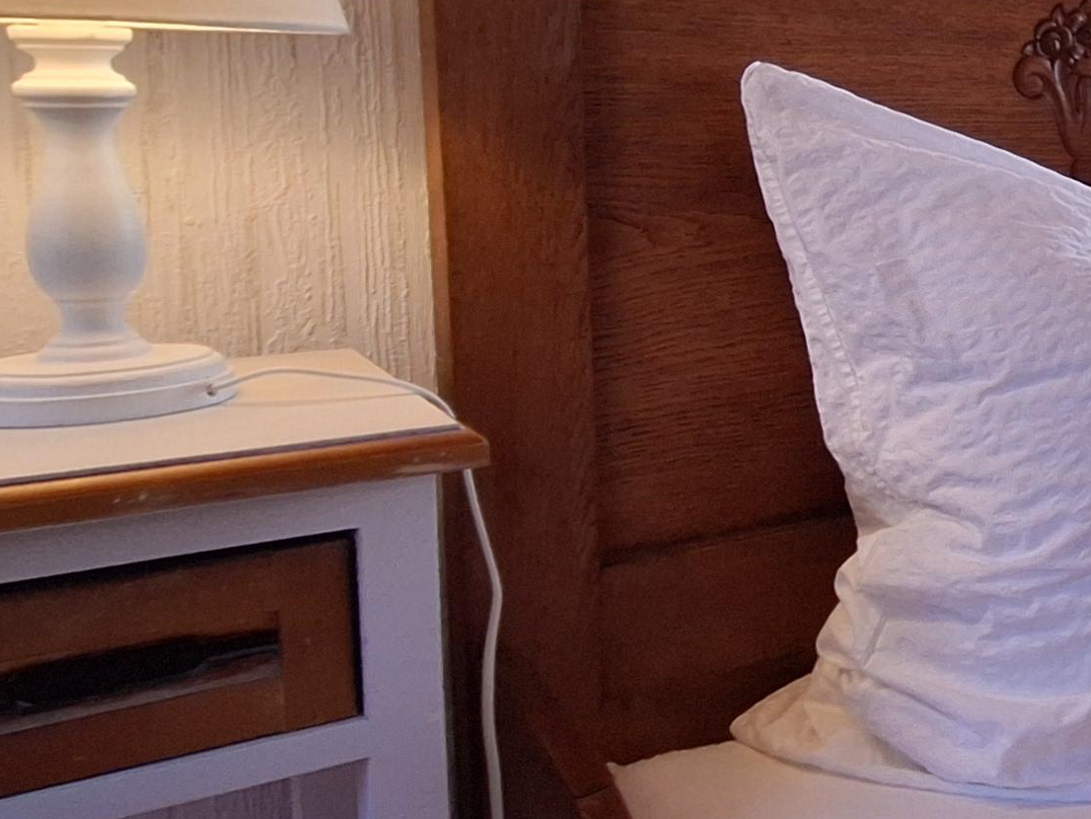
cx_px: 1473
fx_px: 1482
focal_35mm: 47
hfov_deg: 30.4
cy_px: 268
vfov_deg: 30.6
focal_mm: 1.74
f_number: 2.2
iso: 40
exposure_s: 1/102
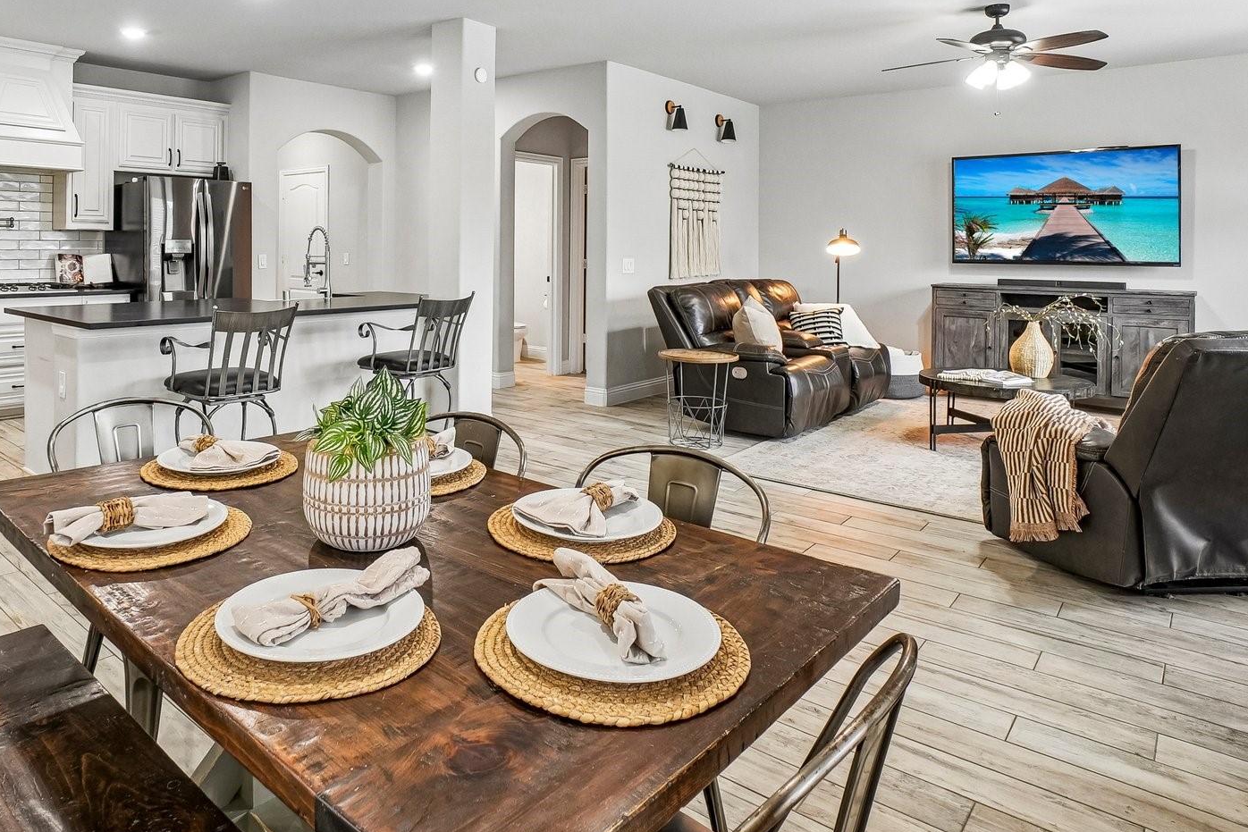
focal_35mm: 22
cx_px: 510
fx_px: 763
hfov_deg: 77.8
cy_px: 250
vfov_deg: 55.5
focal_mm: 10
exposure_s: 1/8
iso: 400
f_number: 8
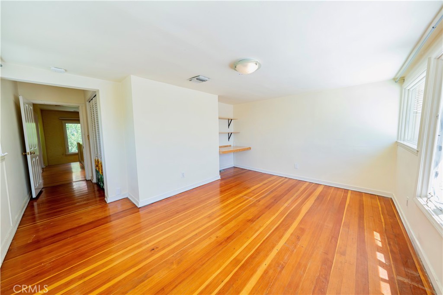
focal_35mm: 12
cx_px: 222
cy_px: 148
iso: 3200
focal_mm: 12
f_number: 3.5
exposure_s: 1/1000
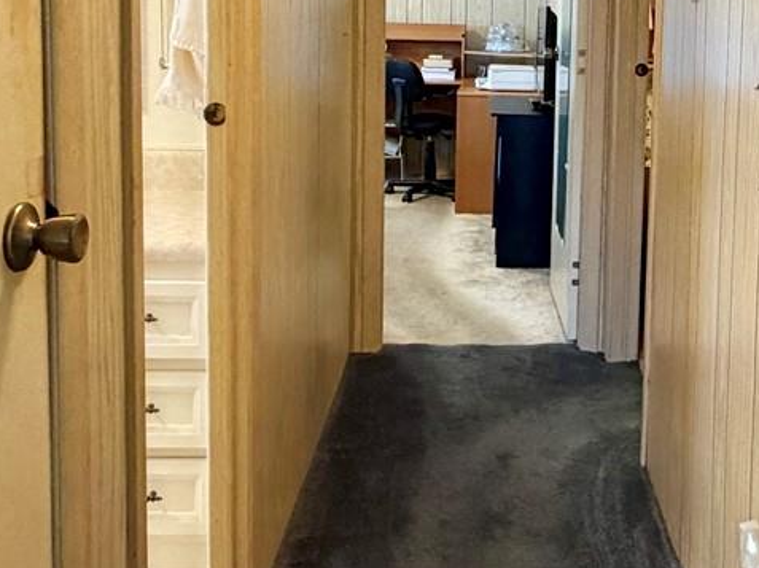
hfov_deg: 39.8
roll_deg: -1.2
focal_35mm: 47
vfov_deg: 29.9
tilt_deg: -4.6
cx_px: 524
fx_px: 1030
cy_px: 89
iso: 320
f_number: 2.2
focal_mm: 2.22
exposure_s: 1/60
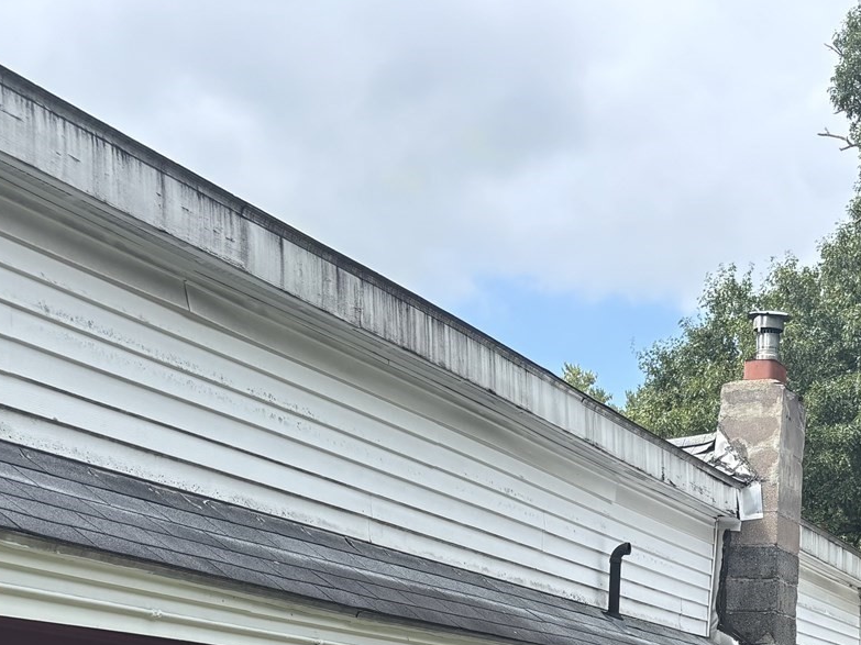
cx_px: 707
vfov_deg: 19.9
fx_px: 1691
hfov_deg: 27.9
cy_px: 834
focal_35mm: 68
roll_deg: -1.2
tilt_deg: -1.4
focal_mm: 5.96
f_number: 1.6
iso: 50
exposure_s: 1/1263
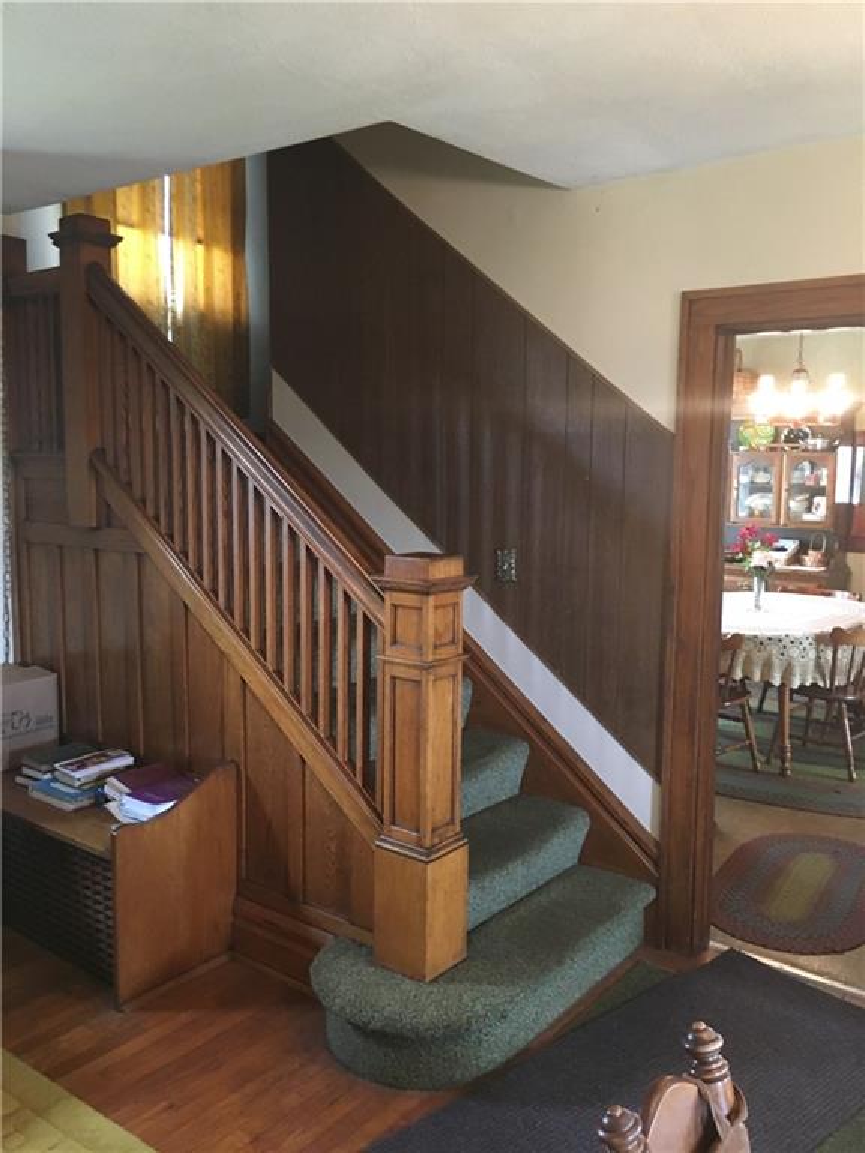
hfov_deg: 48.2
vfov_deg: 61.7
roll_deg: -0.3
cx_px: 432
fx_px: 966
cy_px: 576
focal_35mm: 29
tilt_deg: -4.9
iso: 200
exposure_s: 1/17
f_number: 2.2
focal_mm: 4.15
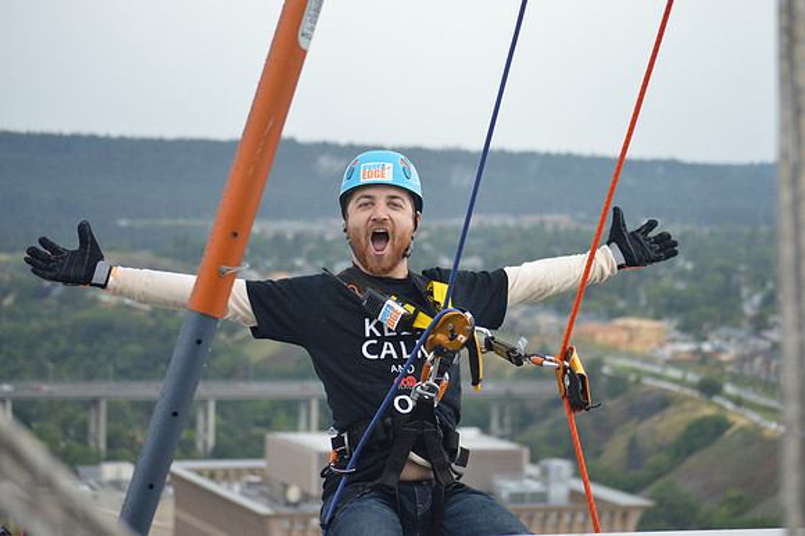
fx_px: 2346
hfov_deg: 19.5
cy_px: 268
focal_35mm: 105
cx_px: 402
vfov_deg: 13.0
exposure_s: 1/500
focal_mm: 70
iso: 450
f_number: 4.2
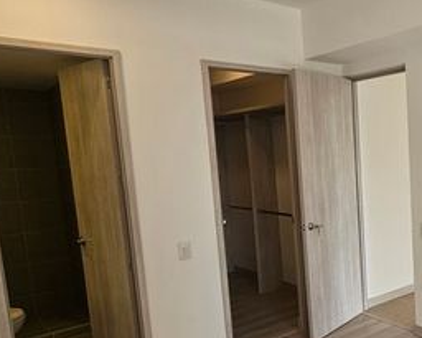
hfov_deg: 45.8
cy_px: 211
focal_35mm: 33
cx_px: 420
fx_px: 412
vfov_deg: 44.2
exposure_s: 1/181
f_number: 2.2
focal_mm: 2.2
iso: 50
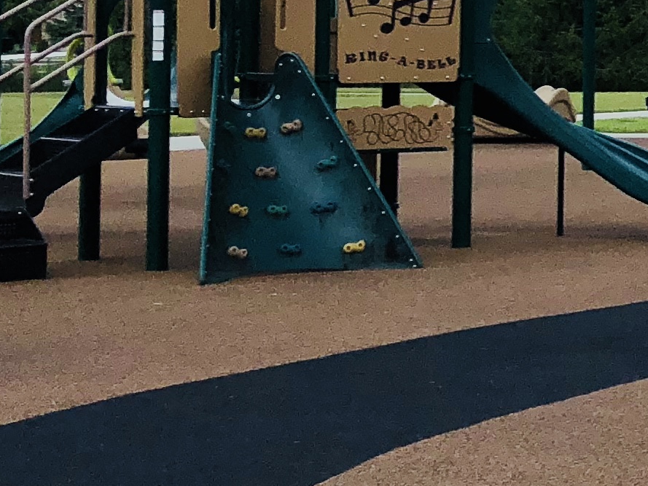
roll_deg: -0.4
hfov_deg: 13.4
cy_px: -31
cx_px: 1289
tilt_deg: +2.4
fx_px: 2378
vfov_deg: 11.5
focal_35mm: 127
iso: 20
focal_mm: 4
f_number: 1.8
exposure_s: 1/2667
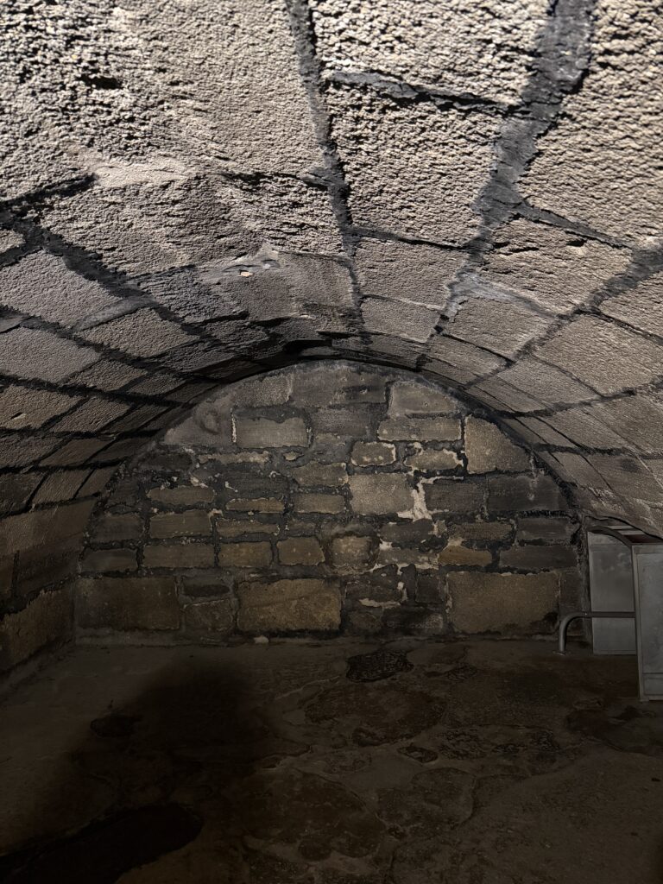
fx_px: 613
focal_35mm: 24
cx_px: 332
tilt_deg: +0.6
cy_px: 442
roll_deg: +1.1
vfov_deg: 71.6
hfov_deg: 56.8
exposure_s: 1/30
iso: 1250
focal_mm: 6.76
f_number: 1.78
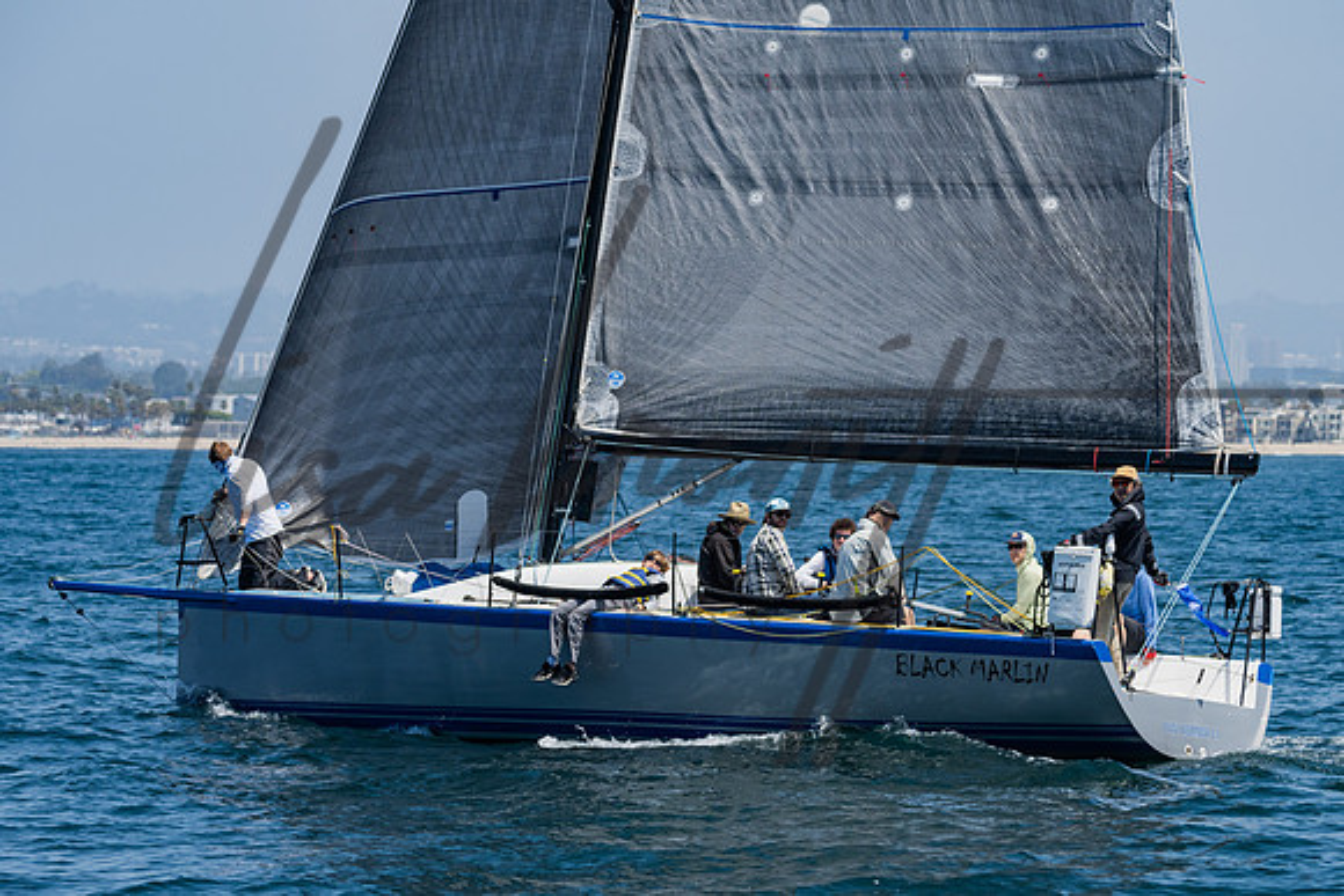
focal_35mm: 194
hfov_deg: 10.6
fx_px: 7232
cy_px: 491
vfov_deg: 7.1
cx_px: 718
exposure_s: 1/2000
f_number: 6.3
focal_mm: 160
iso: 250
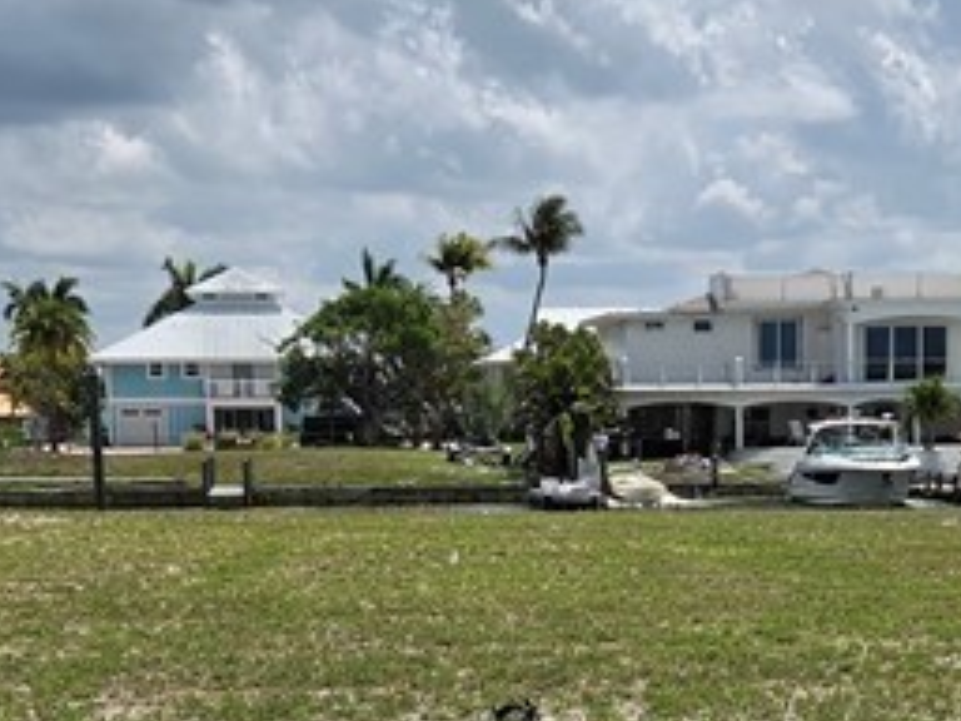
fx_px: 2554
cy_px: 867
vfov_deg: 15.5
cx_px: 702
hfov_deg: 21.2
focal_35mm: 92
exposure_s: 1/7734
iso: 64
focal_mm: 5.4
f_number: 1.8
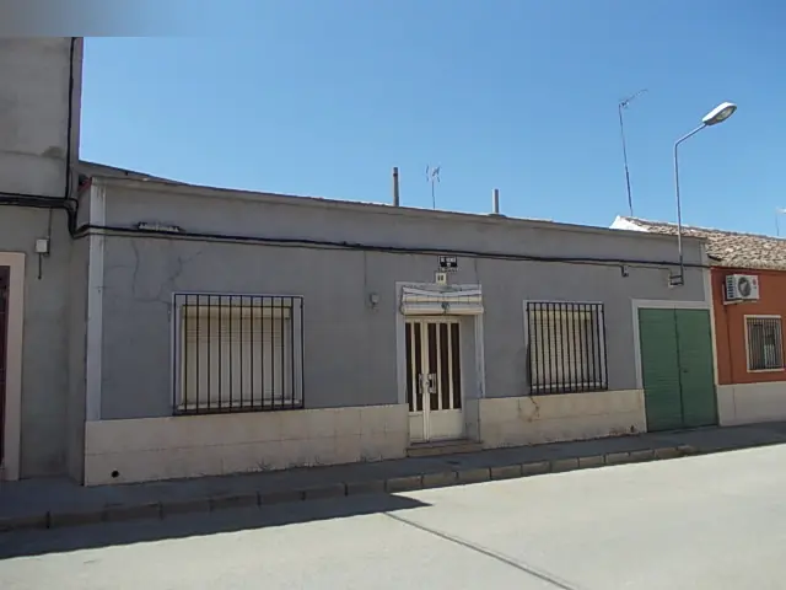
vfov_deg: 49.7
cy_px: 295
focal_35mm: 28
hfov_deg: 63.4
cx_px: 393
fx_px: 636
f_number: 5.4
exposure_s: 1/320
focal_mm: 4
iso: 80
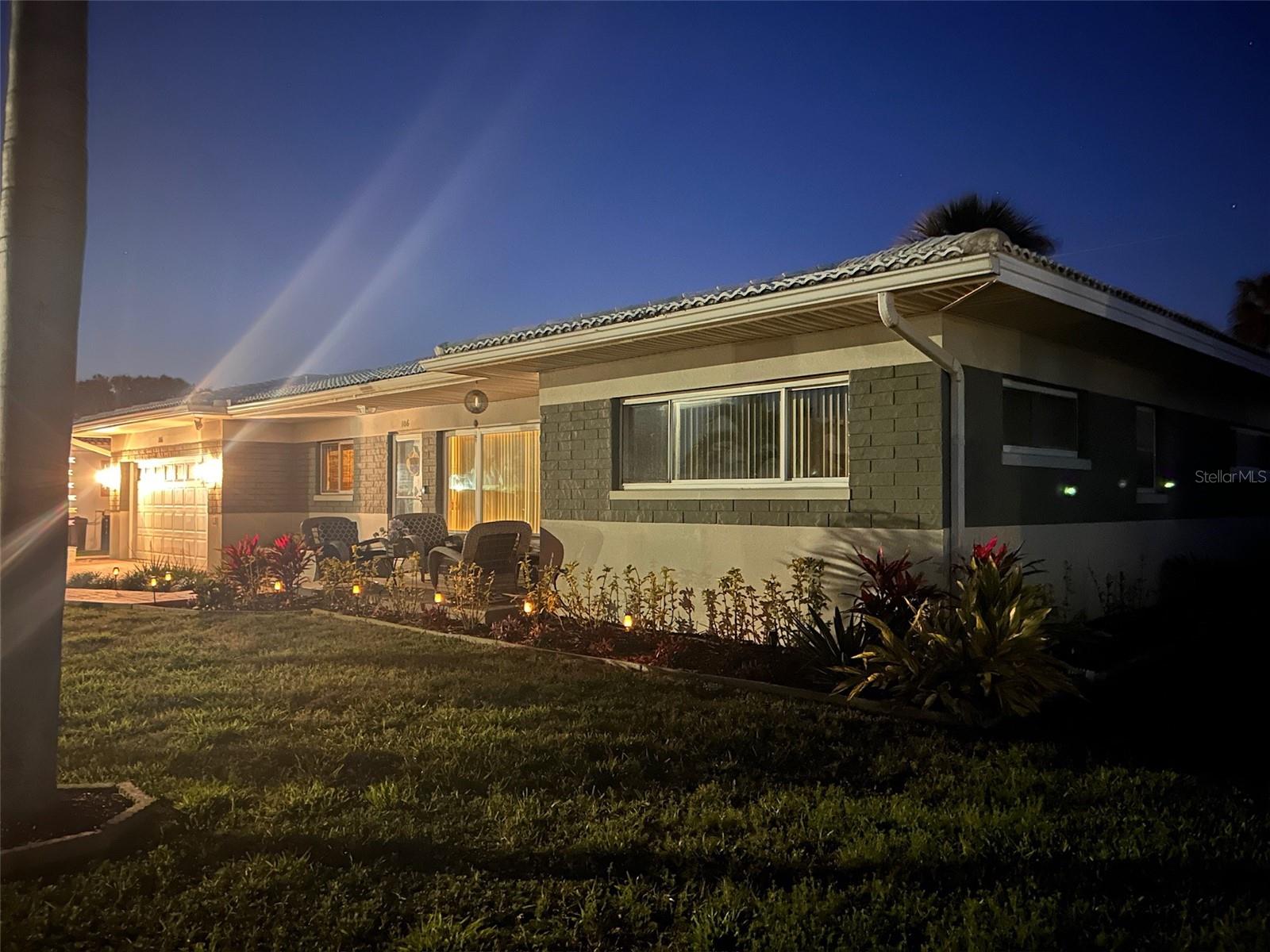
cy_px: 476
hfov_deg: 67.3
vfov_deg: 53.1
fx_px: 954
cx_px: 635
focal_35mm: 26
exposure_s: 1/5
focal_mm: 5.7
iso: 1600
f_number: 1.5
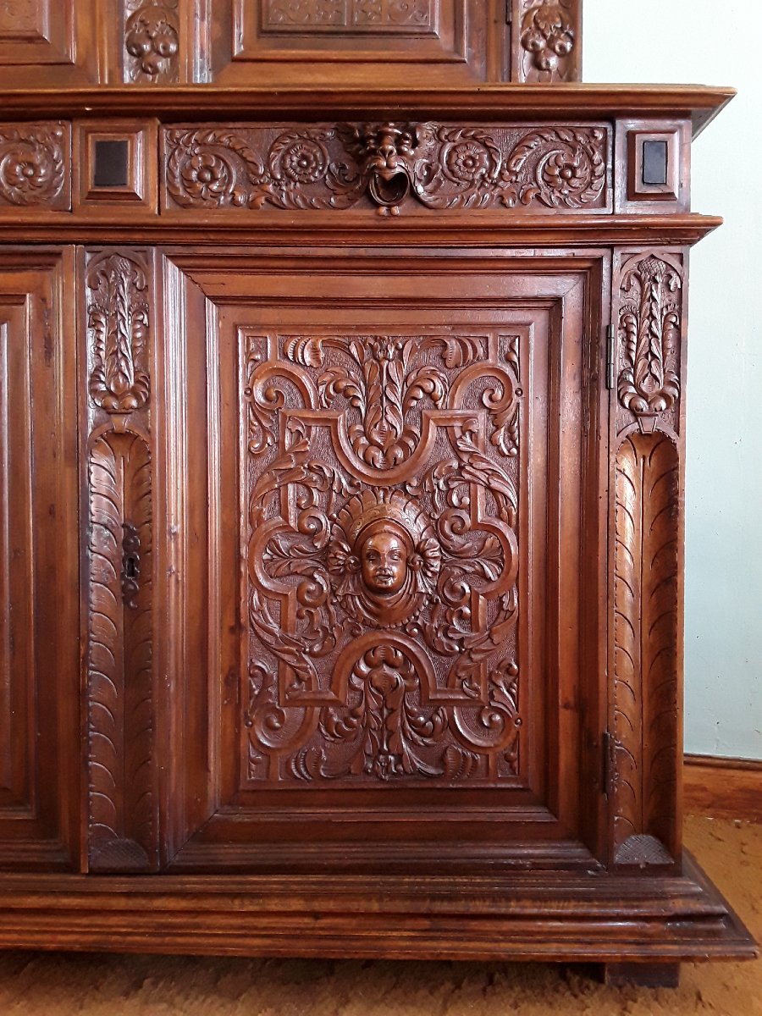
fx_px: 792
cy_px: 508
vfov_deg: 65.3
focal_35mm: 27
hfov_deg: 51.4
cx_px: 381
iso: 200
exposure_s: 1/17
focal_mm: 2.91
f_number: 1.9
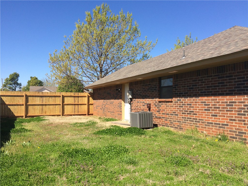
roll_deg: +0.2
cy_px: 93
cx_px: 124
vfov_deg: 48.2
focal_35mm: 29
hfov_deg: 61.7
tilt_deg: +0.6
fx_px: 208
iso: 32
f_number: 2.2
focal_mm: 4.15
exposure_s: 1/1642
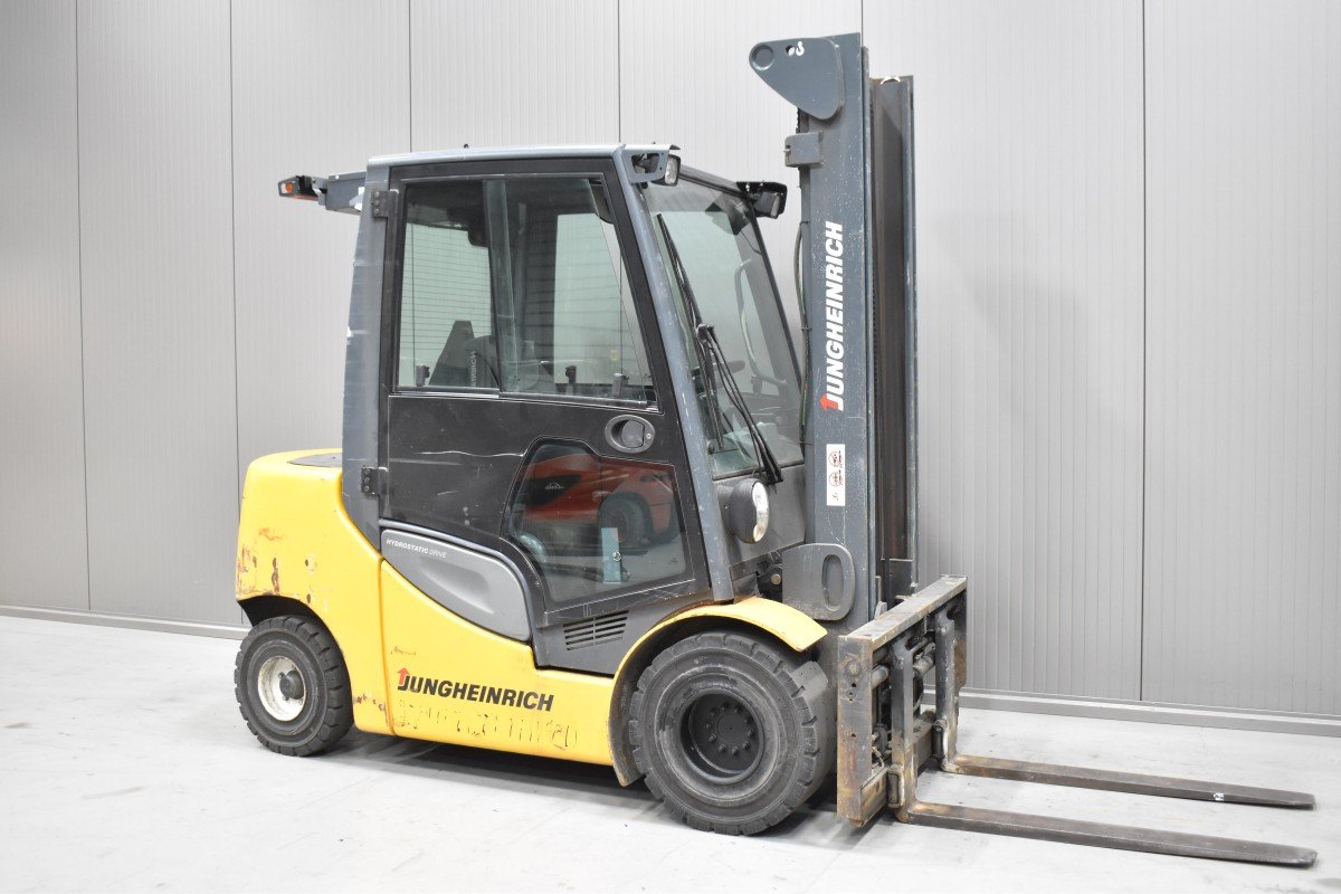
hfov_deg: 53.1
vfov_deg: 36.9
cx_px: 670
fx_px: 1341
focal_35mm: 36
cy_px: 447
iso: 1600
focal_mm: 24
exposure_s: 1/25
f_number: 4.5
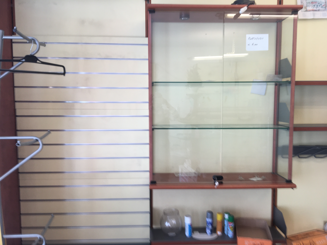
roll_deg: -0.7
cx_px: 164
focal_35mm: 29
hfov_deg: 61.7
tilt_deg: -0.7
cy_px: 122
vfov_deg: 48.2
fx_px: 274
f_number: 2.2
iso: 32
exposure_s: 1/50
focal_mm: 4.15
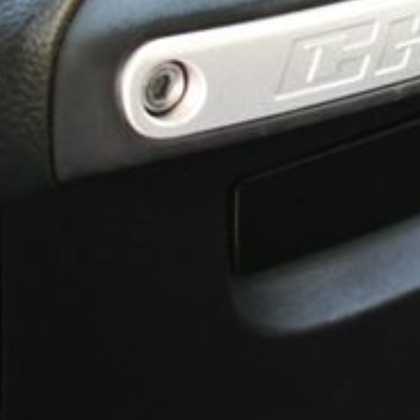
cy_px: 94
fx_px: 1826
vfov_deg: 13.1
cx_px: 534
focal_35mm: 133
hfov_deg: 12.7
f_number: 4.2
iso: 1250
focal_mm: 30
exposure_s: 1/125
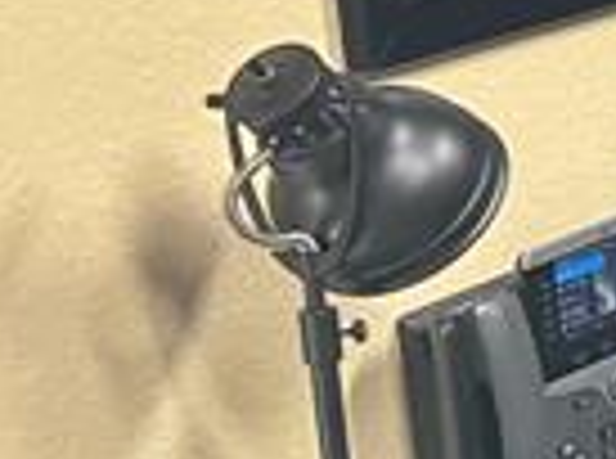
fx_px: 3195
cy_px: 76
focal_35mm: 180
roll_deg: -0.5
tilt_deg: -13.5
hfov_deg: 8.2
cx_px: 2185
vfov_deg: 8.2
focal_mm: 6.76
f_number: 1.78
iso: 250
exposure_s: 1/60
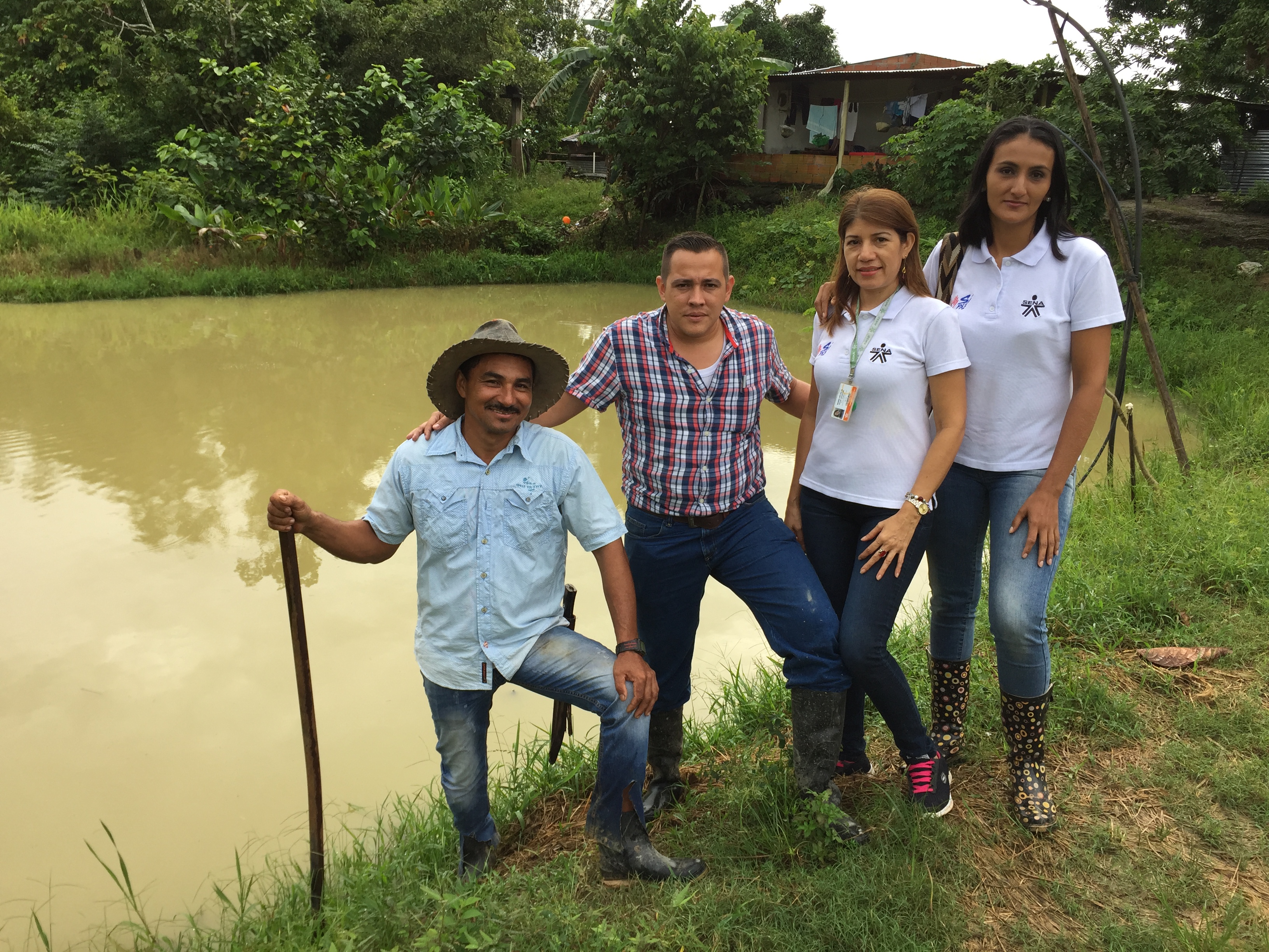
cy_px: 476
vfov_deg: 48.2
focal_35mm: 29
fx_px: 1063
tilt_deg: -16.6
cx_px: 634
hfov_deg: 61.7
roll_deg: -2.9
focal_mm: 4.15
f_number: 2.2
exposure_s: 1/234
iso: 32
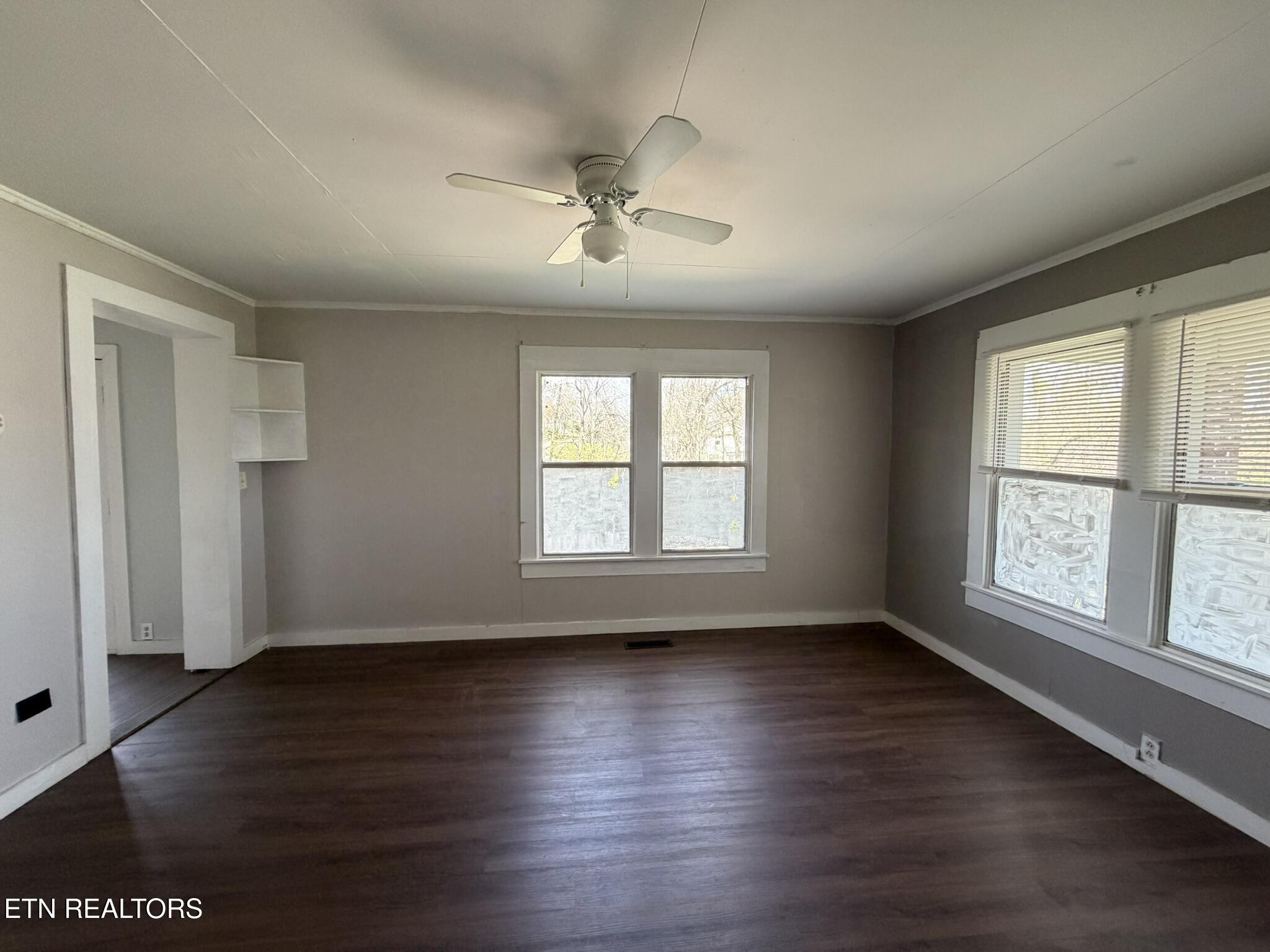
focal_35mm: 14
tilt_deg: -2.8
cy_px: 476
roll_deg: +0.5
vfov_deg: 85.7
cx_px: 635
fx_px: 514
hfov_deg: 102.1
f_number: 2.2
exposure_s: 1/121
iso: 200
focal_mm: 2.22
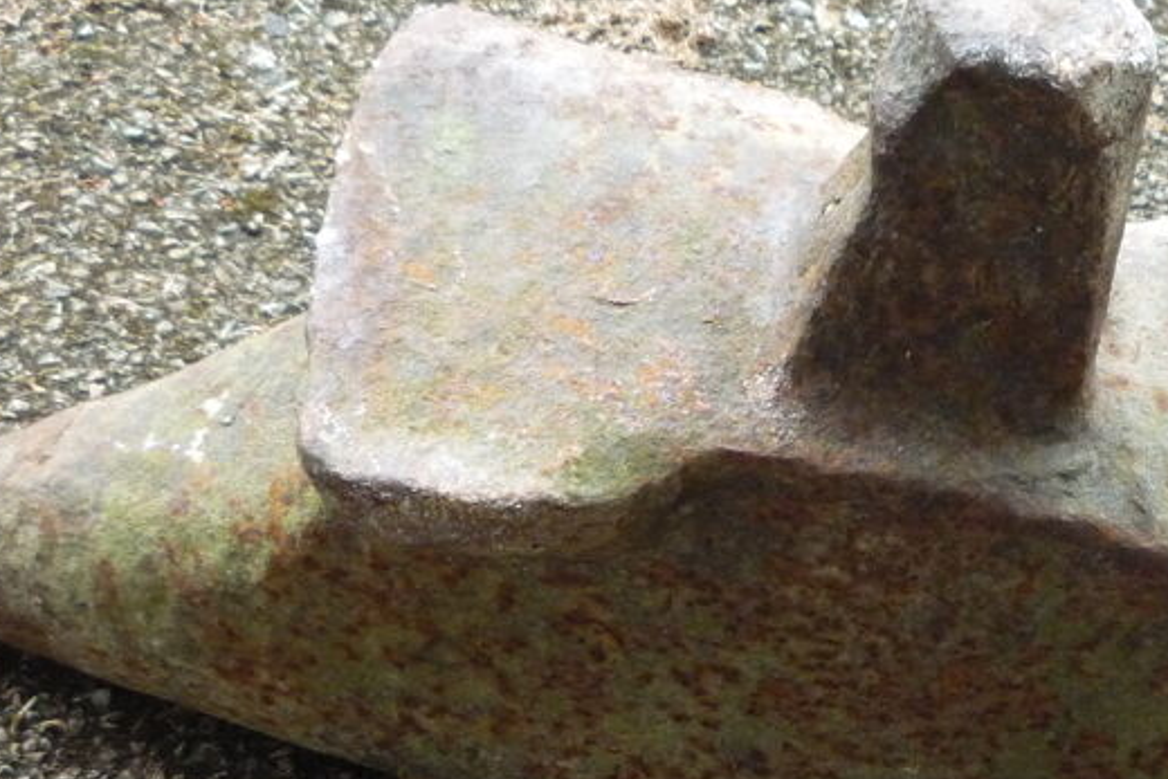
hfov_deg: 33.1
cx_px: 766
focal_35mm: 60
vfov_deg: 22.2
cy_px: 676
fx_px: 1947
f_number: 3.3
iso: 400
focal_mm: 5.2
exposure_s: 1/30
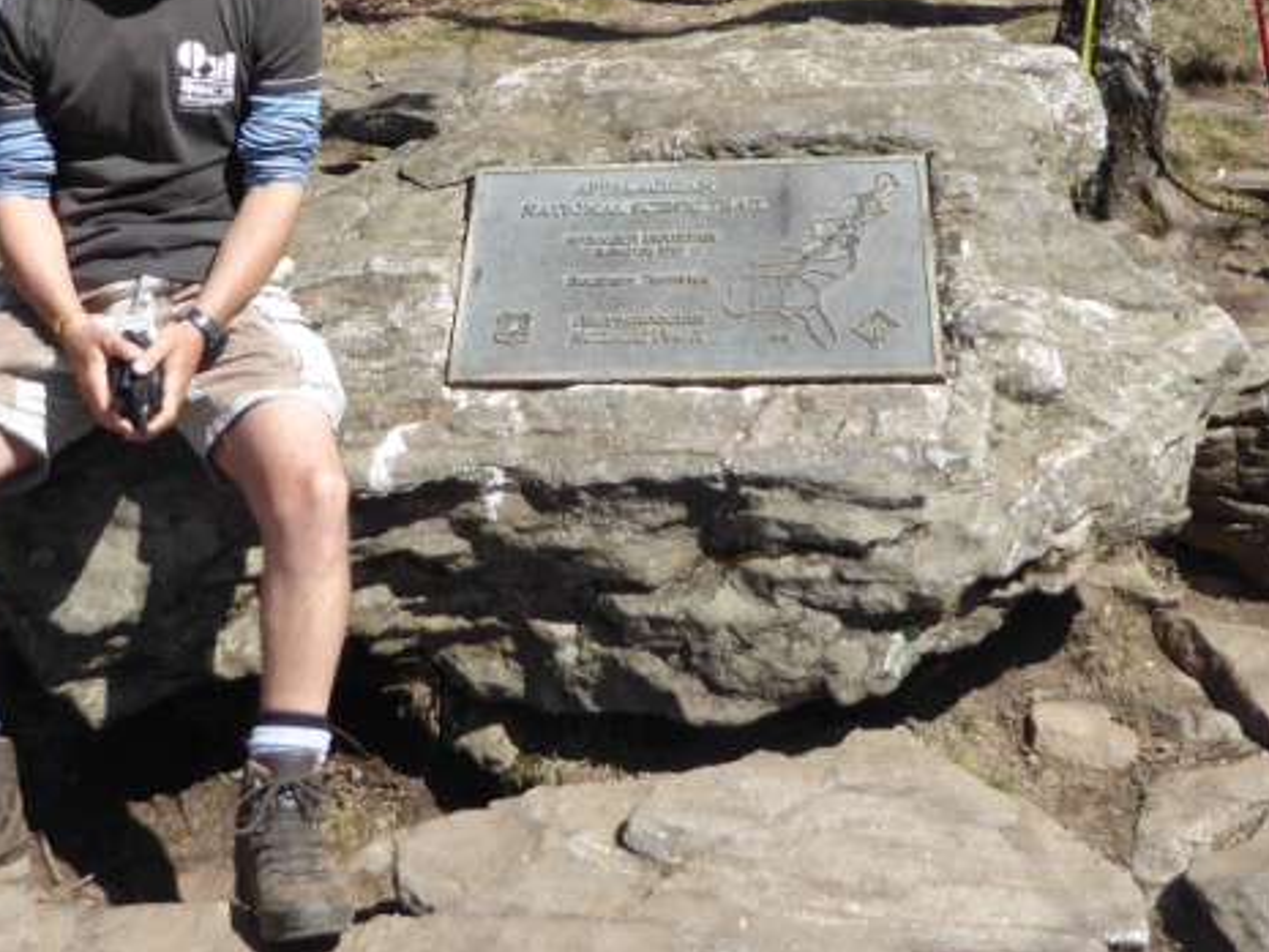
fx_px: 2017
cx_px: 453
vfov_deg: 26.0
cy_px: 175
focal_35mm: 55
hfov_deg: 34.7
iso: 100
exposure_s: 1/800
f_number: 3.3
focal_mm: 4.3
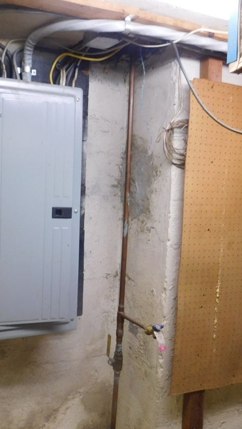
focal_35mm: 34
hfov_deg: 33.4
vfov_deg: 58.0
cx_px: 39
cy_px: 214
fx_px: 388
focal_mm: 4
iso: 200
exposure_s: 1/30
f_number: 3
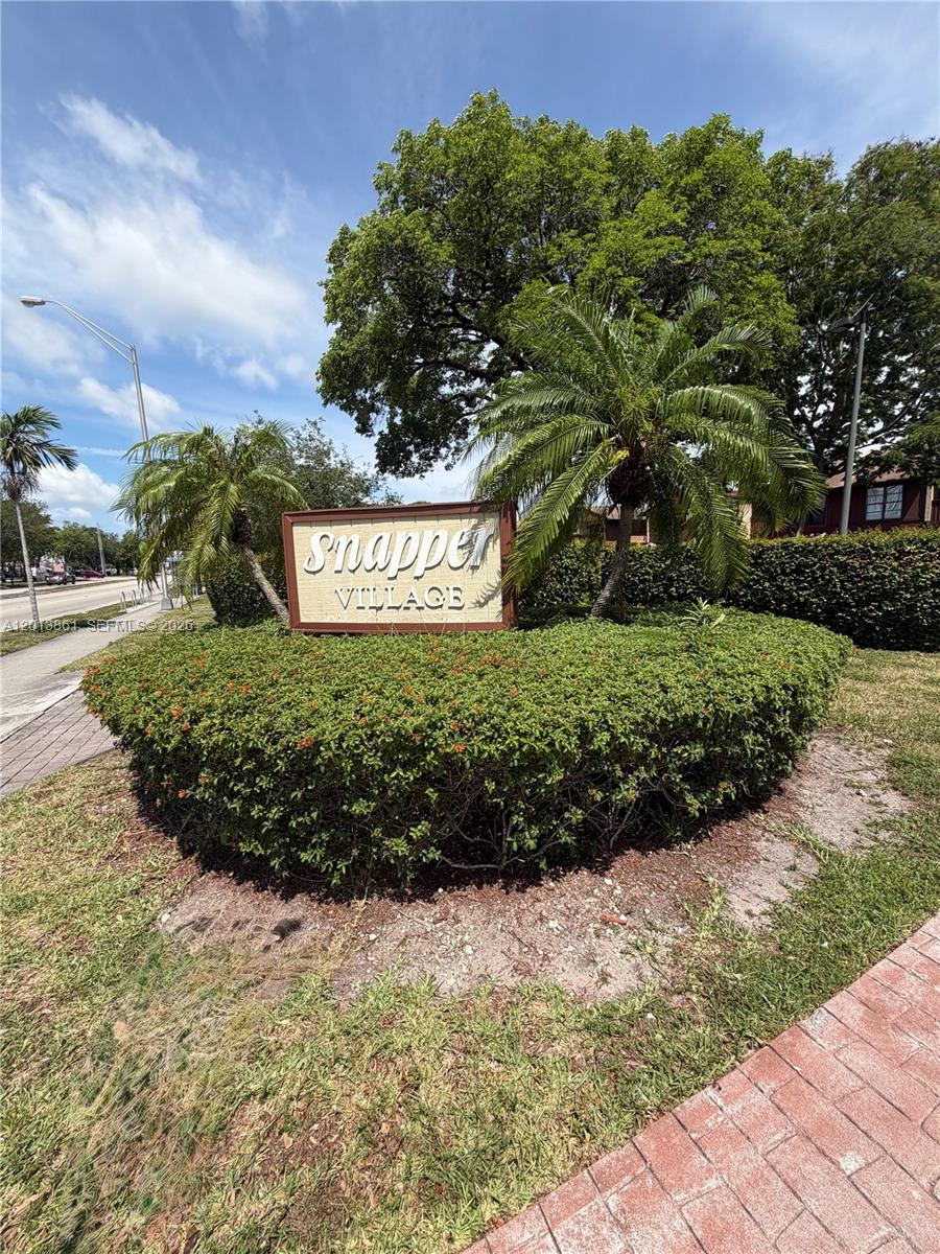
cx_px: 470
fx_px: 507
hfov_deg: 85.7
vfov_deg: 102.1
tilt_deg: -6.4
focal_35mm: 14
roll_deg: +1.5
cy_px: 627
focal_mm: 2.22
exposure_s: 1/770
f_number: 2.2
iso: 25
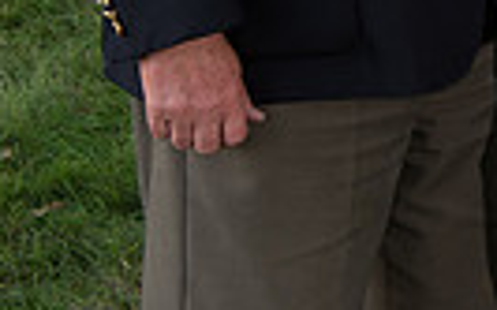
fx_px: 2708
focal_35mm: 200
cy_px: -440
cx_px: 1037
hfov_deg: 9.7
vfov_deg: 6.3
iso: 400
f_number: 5.6
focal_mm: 42
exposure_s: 1/125
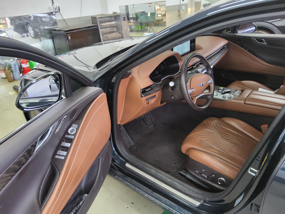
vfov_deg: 54.9
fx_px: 206
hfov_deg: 69.4
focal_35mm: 25
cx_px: 142
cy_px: 107
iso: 320
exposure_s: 1/120
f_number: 2
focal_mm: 3.08
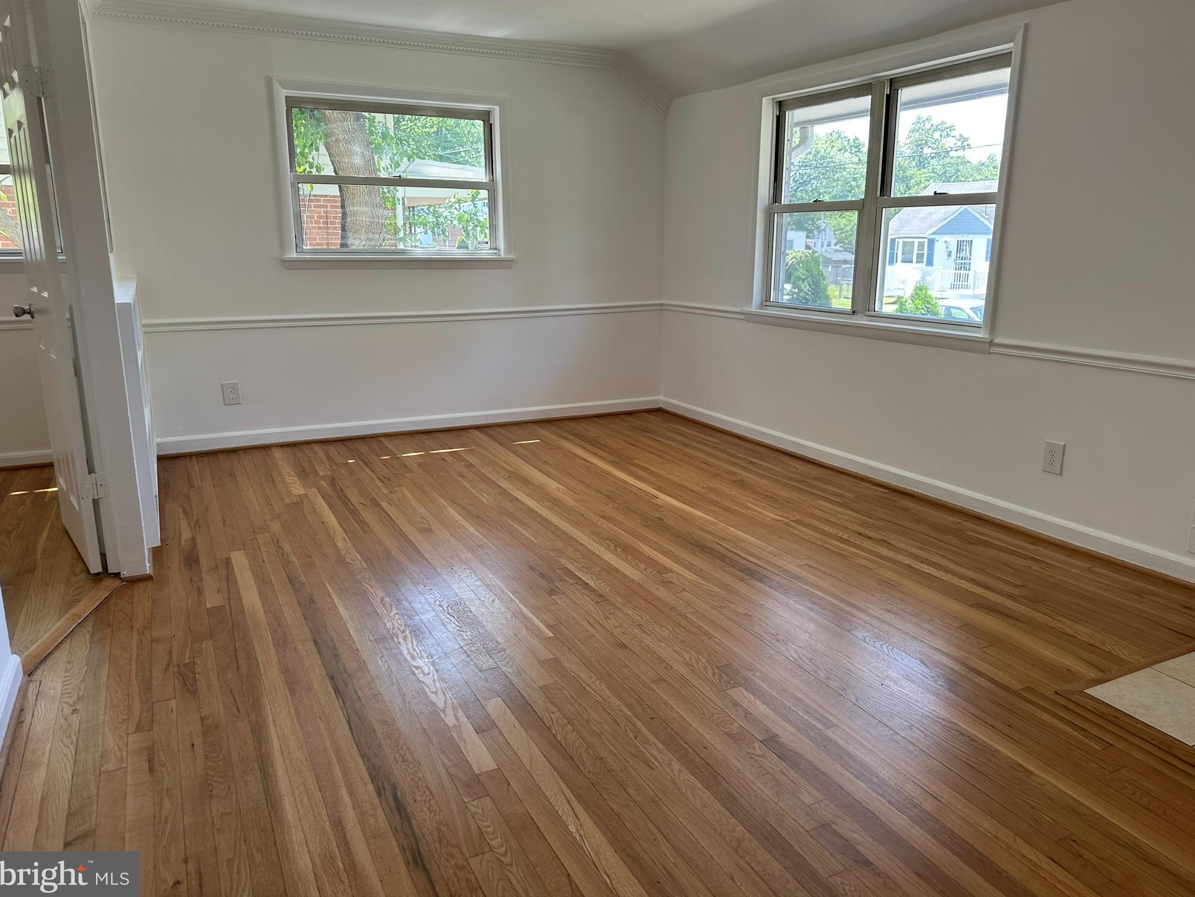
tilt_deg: -12.9
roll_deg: -0.2
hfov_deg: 69.4
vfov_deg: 54.9
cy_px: 434
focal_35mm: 25
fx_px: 863
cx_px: 610
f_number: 1.78
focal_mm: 6.86
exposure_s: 1/171
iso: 80
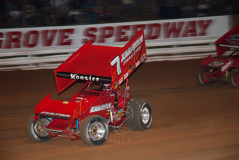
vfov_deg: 13.1
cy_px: 80
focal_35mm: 105
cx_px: 120
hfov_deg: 19.4
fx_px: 698
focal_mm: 70
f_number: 4.5
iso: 250
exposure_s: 1/125
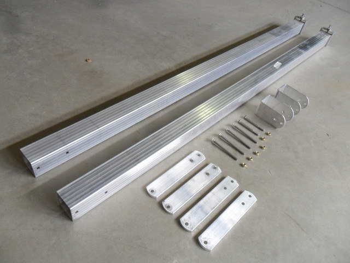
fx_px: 273
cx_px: 175
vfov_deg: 51.4
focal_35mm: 27
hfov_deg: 65.3
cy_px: 132
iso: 160
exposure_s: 1/30
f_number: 3.5
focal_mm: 4.9
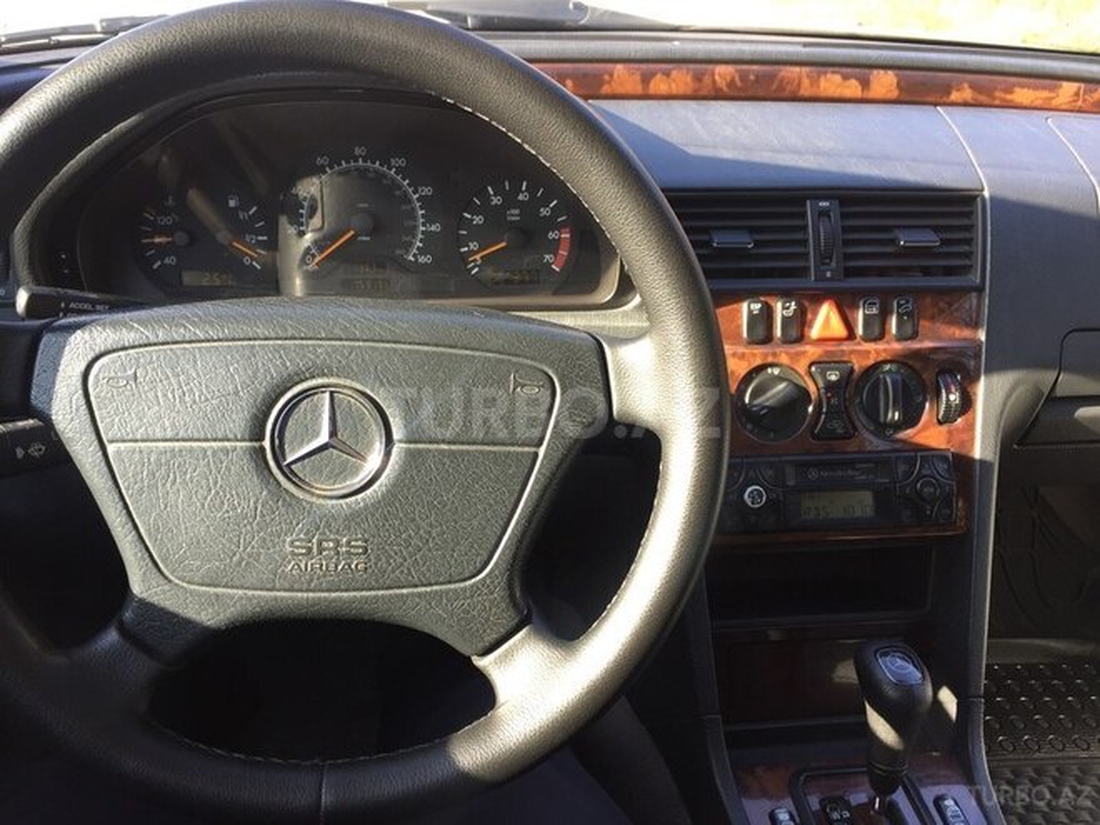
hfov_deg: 61.7
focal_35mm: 29
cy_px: 412
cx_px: 550
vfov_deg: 48.2
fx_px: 922
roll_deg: -3.1
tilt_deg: -27.6
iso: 32
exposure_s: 1/100
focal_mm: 4.15
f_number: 2.2
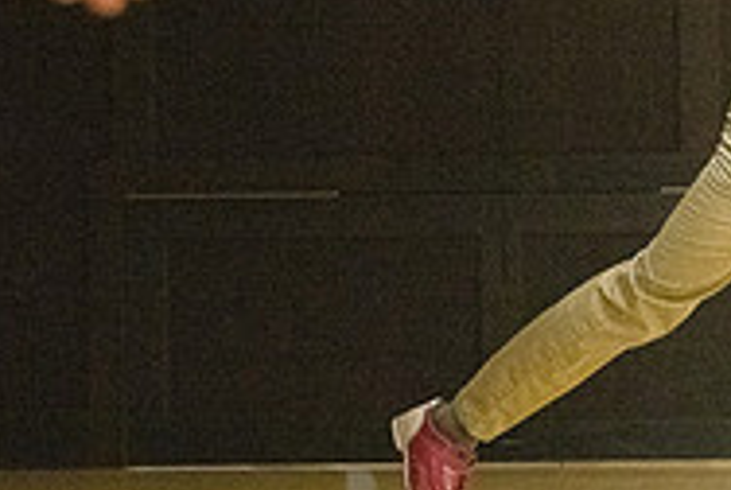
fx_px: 6894
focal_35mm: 339
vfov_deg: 4.1
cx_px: 1019
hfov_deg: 6.0
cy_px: 64
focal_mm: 110
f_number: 4.5
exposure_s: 1/1000
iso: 10000
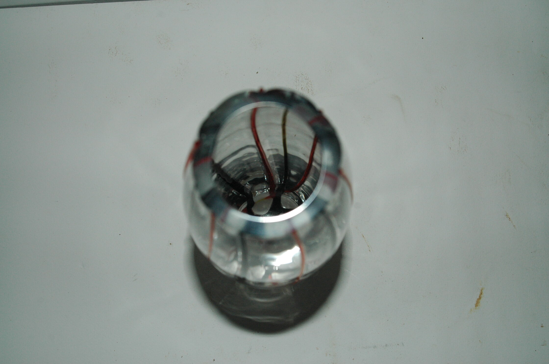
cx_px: 274
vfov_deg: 31.8
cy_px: 182
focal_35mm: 42
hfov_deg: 46.4
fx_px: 640
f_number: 7.1
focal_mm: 28
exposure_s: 1/125
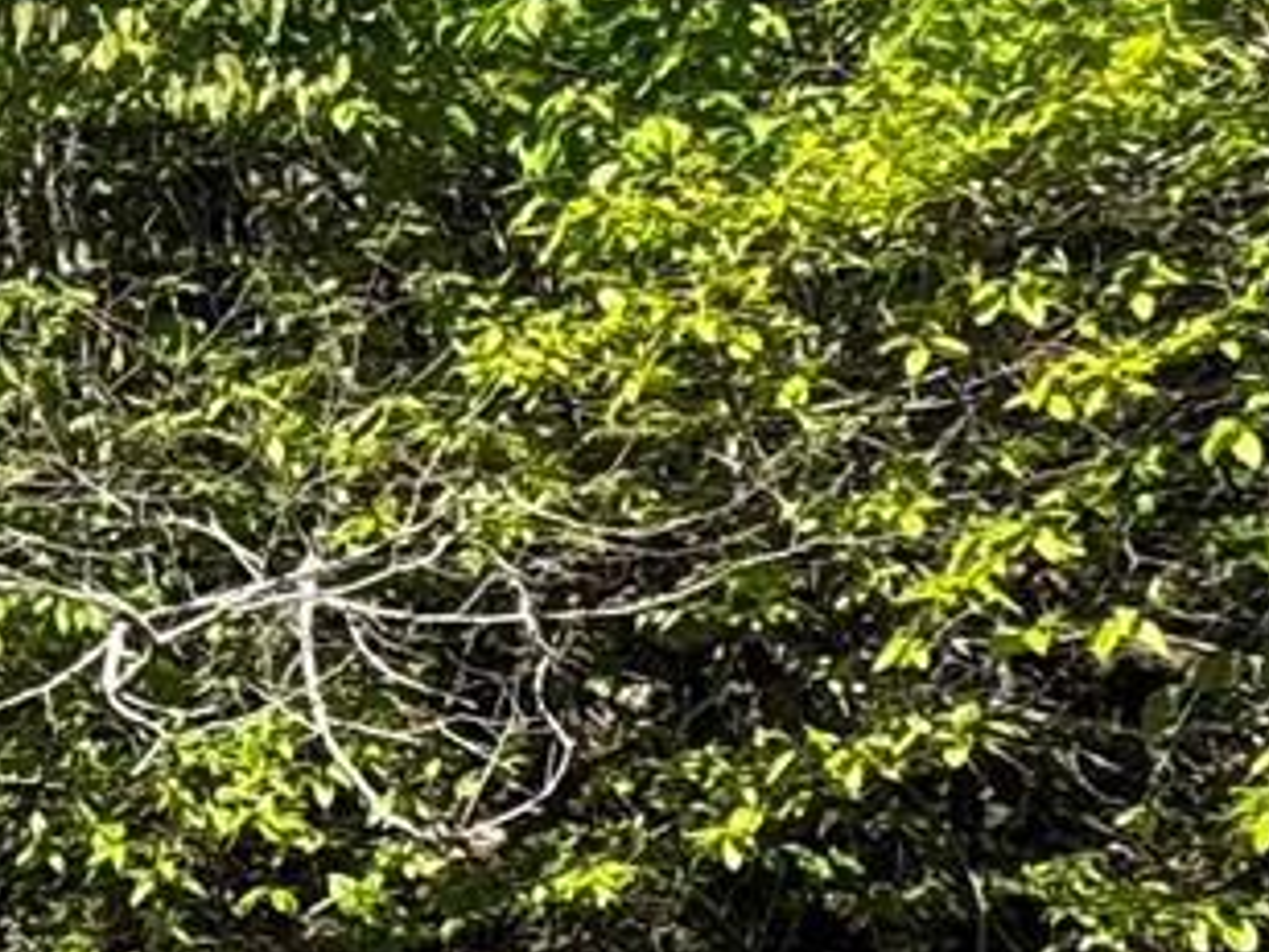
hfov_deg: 16.5
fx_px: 3409
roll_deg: +0.4
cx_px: -1207
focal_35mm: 93
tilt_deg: +16.0
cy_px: 729
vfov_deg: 15.8
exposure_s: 1/771
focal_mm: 2.22
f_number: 2.2
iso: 40
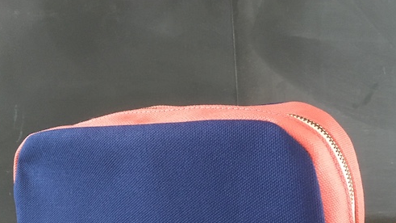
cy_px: 197
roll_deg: +3.0
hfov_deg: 45.5
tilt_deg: -6.0
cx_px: 193
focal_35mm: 45
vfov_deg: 25.7
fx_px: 472
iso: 200
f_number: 2.2
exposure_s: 1/20
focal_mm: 4.15
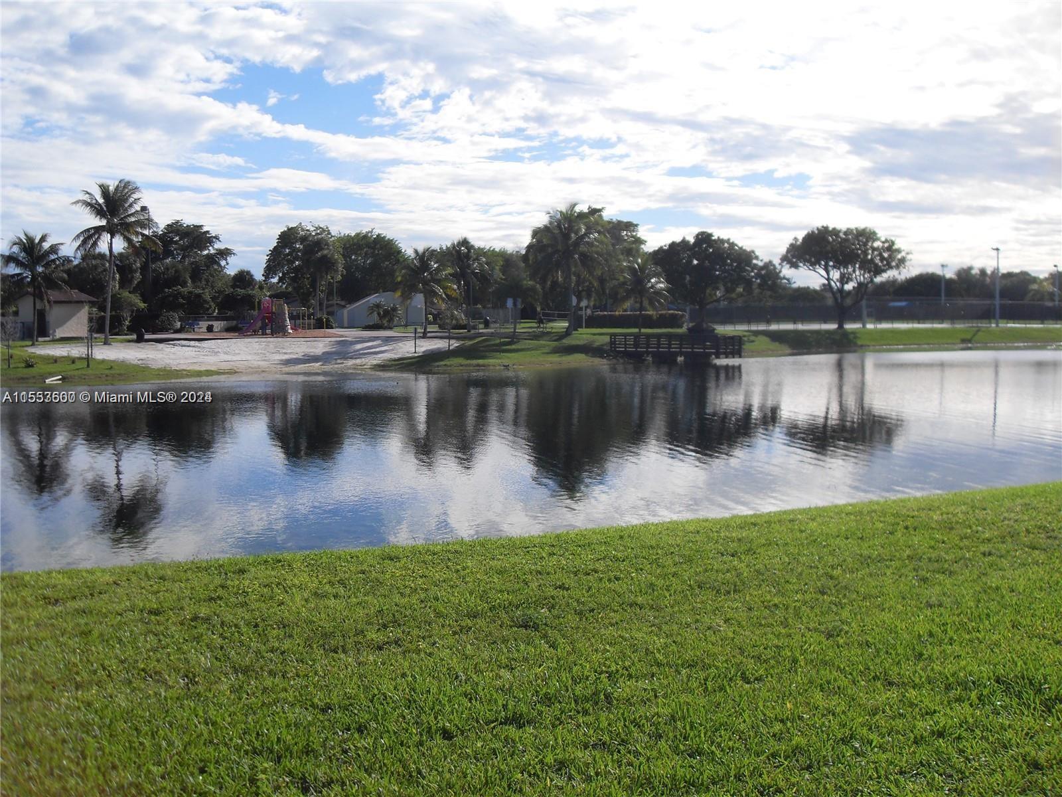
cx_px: 531
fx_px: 1074
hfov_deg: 52.6
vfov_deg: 40.7
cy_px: 398
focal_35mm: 35
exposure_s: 1/350
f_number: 7
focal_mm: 6.3
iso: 80
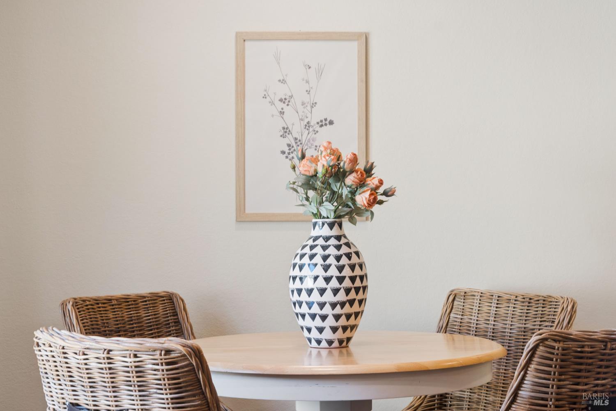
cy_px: 206
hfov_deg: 30.1
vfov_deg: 20.3
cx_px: 308
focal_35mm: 67
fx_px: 1146
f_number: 8
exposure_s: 1/8
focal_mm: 45
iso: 200
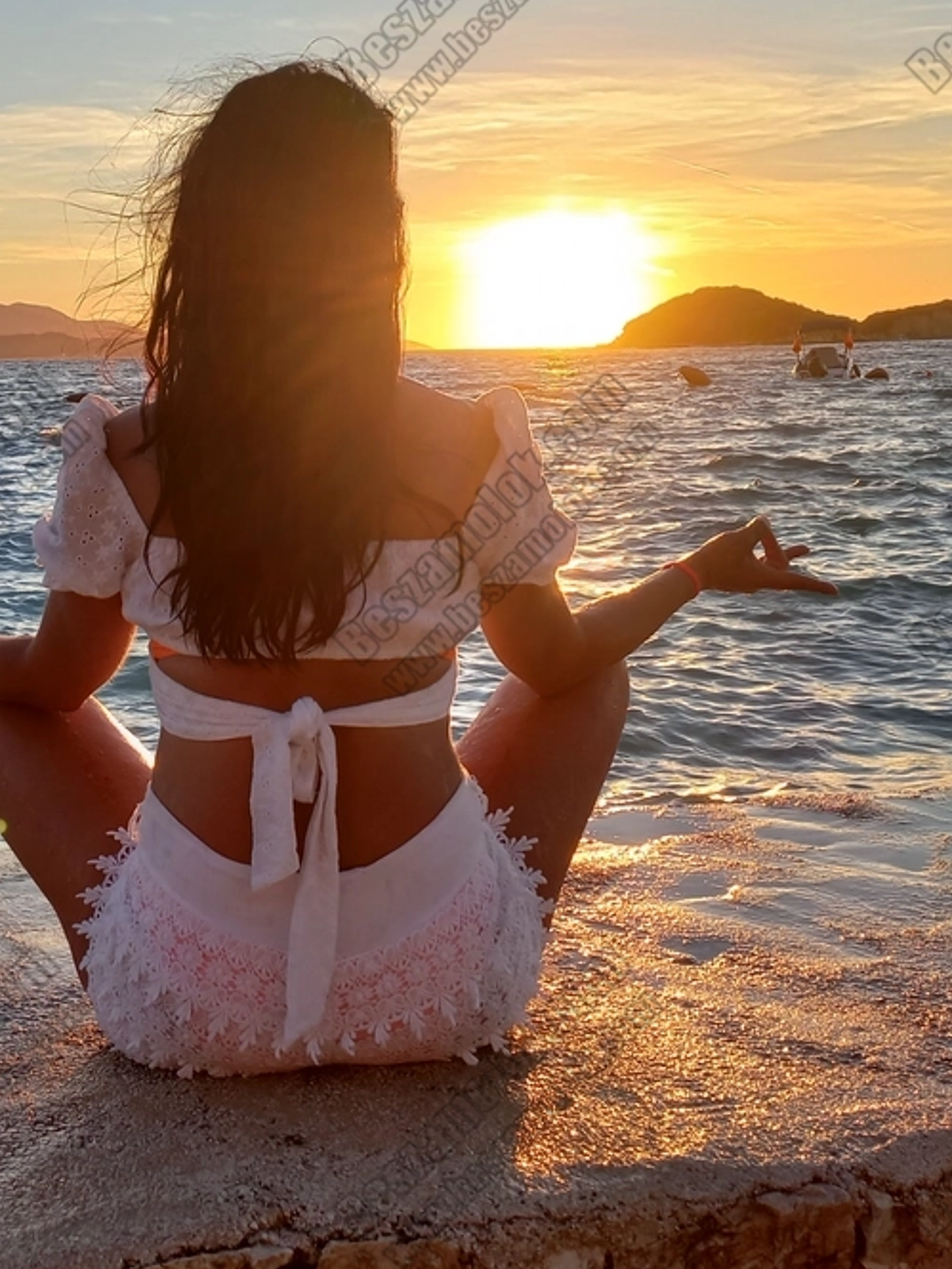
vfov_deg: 40.4
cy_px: 571
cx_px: 269
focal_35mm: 47
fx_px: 1723
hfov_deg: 30.5
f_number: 1.8
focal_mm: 4.6
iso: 25
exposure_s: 1/185
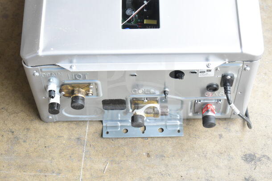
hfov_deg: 24.6
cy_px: 90
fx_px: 623
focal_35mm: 82
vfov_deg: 16.6
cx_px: 136
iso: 1600
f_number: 6.3
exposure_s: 1/160
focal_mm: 55
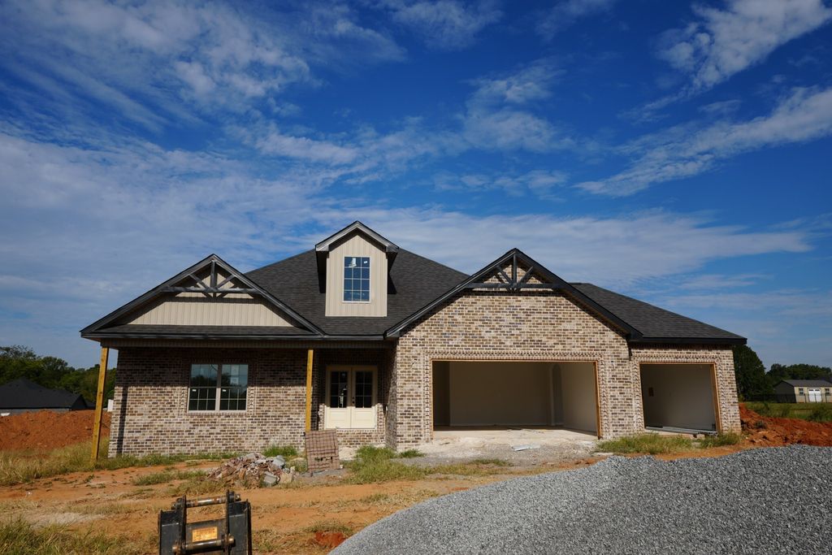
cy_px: 278
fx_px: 624
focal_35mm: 27
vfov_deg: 47.9
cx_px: 416
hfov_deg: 67.4
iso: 100
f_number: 9.5
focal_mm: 18
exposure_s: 1/350
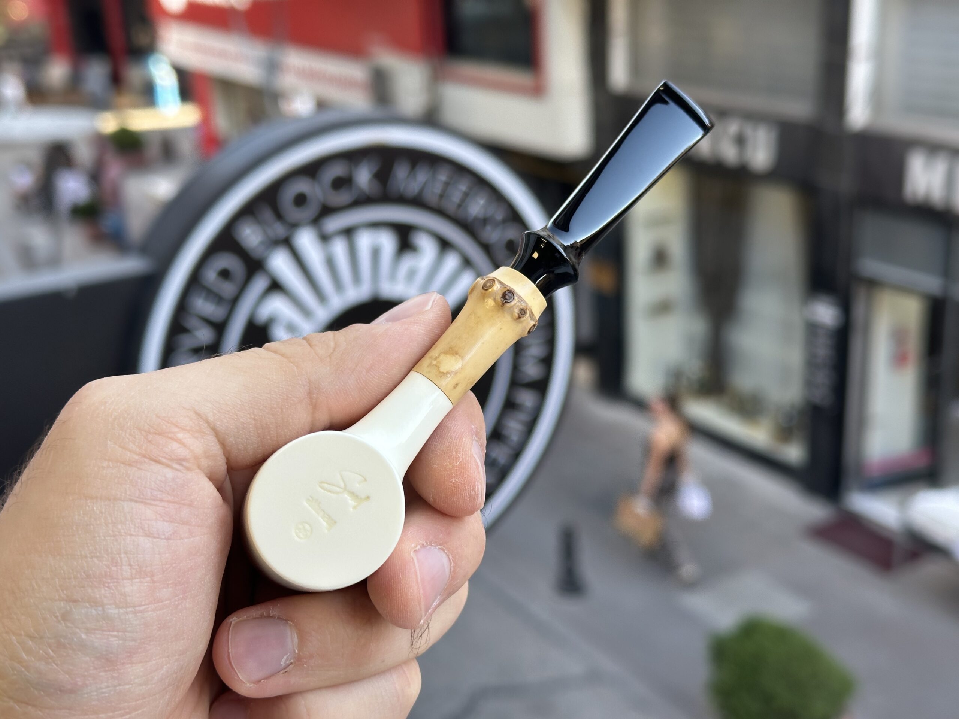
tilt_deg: -18.7
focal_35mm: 48
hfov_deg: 39.7
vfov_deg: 30.3
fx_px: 1330
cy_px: 360
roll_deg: +2.7
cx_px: 480
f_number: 1.78
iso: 64
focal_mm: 6.86
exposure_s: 1/157
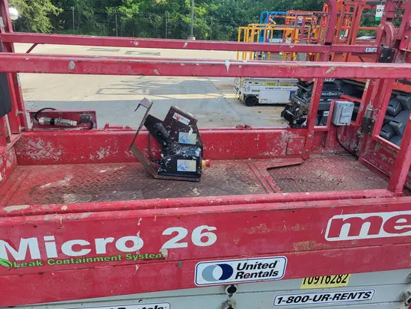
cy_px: 154
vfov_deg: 53.1
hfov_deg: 67.3
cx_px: 206
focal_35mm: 26
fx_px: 309
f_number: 1.8
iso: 40
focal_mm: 5.4
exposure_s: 1/372
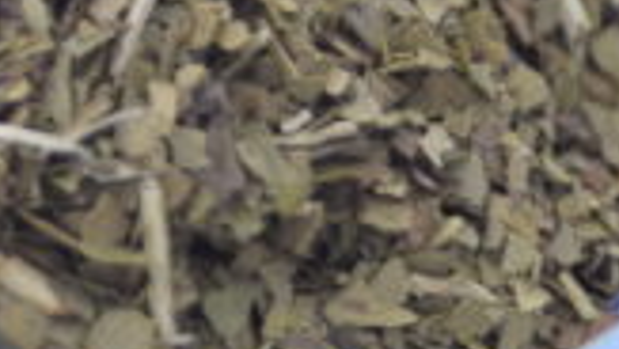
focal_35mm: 316
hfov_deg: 6.7
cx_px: -296
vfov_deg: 3.8
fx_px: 5191
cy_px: -290
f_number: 6.3
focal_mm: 82
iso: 160
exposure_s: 1/100
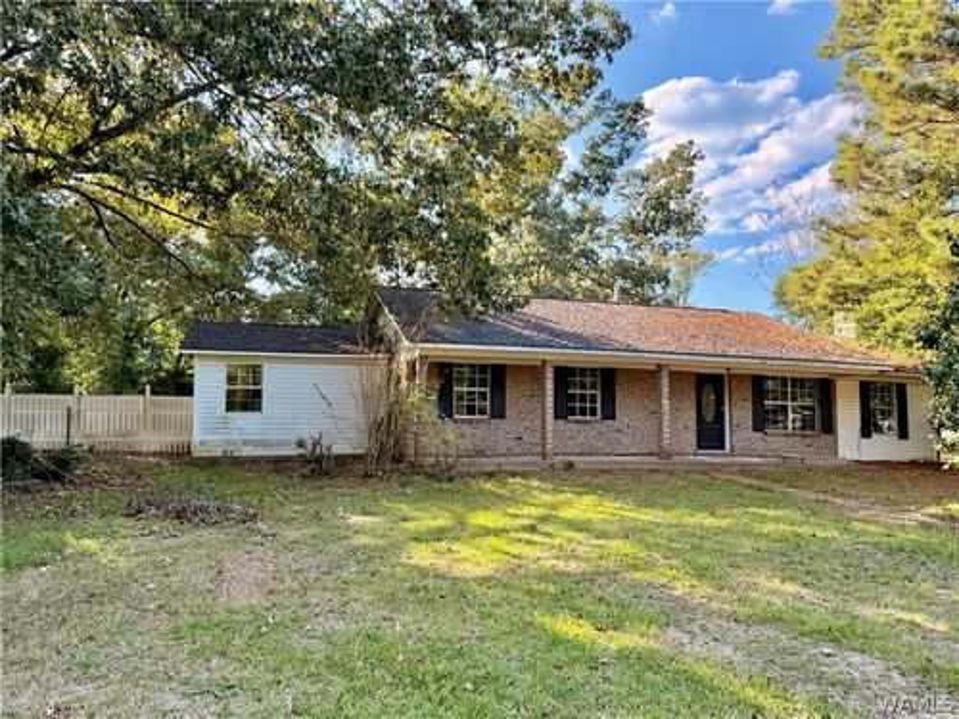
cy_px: 360
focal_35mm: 24
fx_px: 665
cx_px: 480
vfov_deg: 56.8
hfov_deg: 71.6
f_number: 1.78
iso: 100
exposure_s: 1/920
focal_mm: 6.76
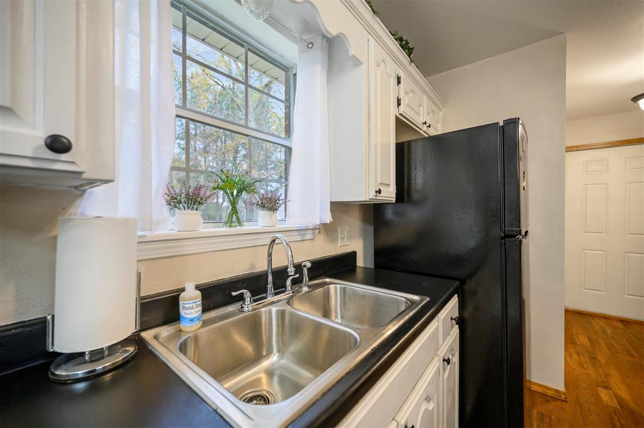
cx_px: 322
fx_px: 250
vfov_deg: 81.1
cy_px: 214
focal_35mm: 14
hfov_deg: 104.3
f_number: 4
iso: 500
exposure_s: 1/50
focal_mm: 14
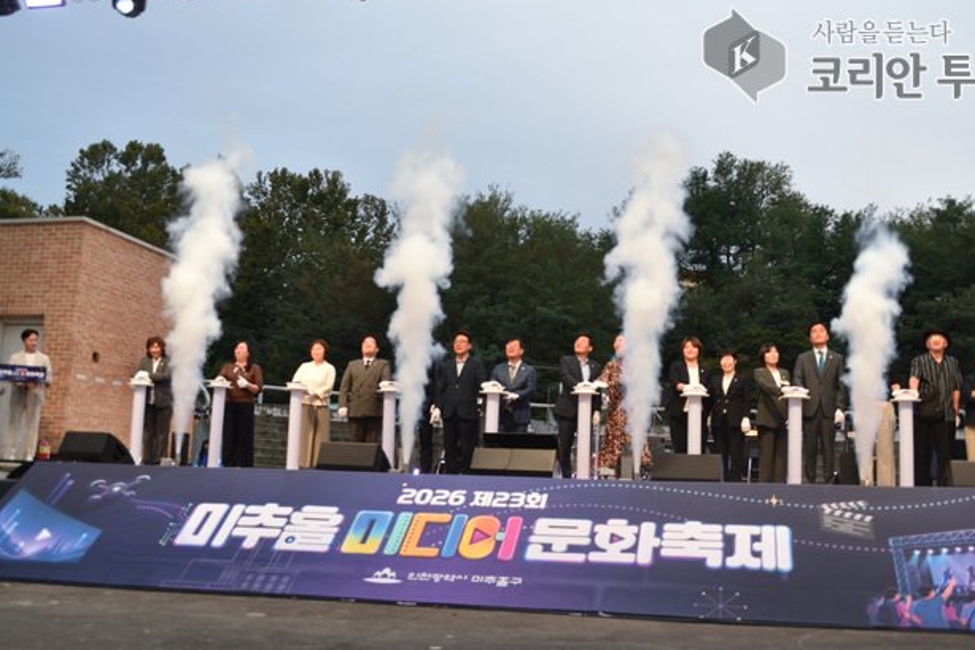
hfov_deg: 48.4
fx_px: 1084
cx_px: 520
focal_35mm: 40
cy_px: 355
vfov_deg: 33.4
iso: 400
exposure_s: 1/60
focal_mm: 35
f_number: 4
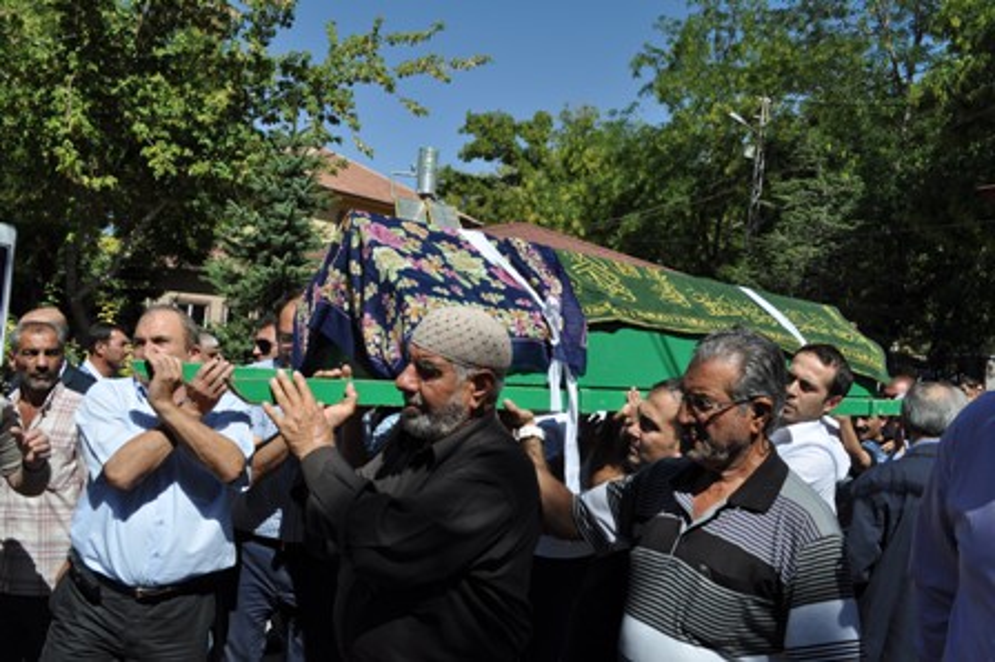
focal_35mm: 33
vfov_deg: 39.9
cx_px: 498
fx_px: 911
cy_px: 331
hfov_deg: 57.3
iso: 200
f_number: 10
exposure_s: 1/400
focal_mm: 22
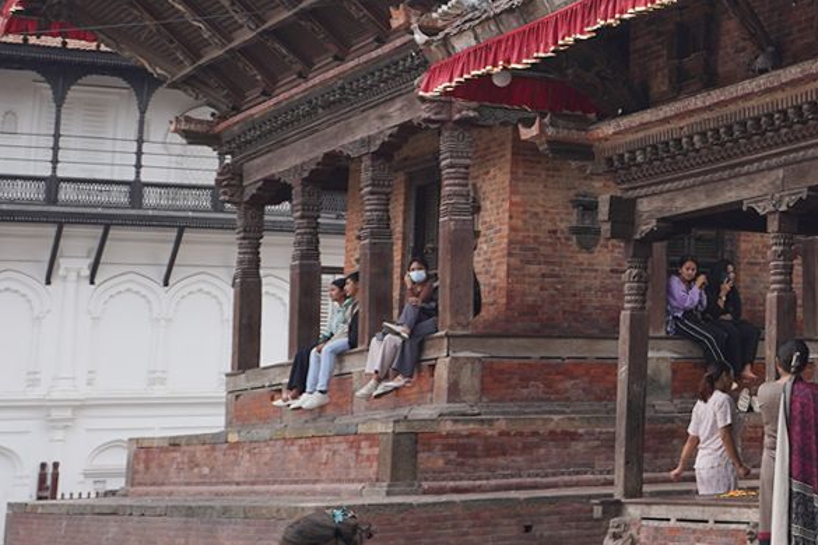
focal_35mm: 82
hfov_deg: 21.6
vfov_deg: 16.4
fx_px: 1863
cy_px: 36
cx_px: 1151
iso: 100
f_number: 7.1
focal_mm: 24
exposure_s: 1/125
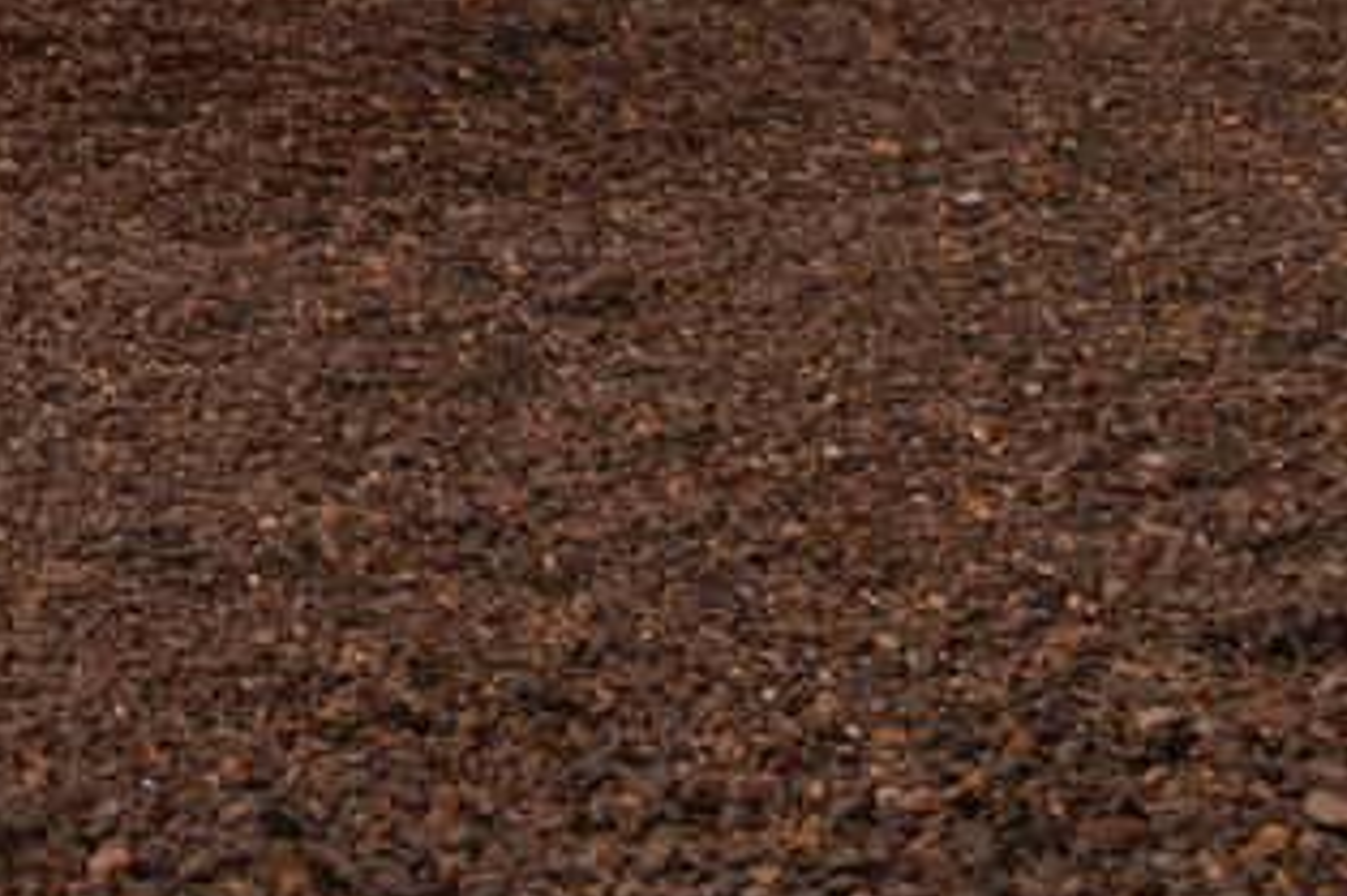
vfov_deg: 4.4
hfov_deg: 6.4
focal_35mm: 298
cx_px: -2424
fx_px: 11144
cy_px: -1723
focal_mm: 39
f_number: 10
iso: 250
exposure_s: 1.3
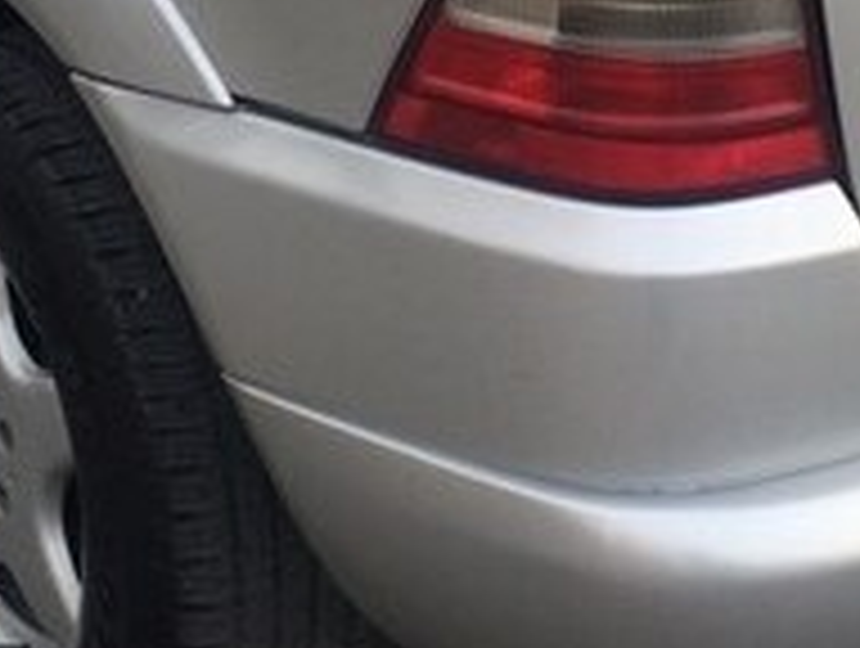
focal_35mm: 100
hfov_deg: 19.6
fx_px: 2489
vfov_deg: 14.3
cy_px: -151
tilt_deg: -15.3
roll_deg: +2.3
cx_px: 410
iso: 32
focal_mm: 4.15
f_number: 2.2
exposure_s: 1/436
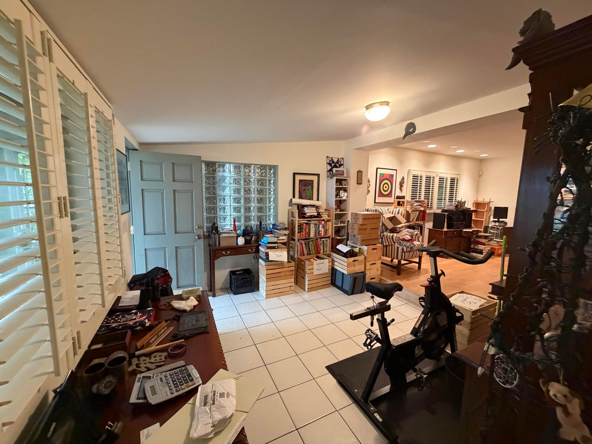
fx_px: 239
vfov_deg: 85.7
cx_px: 296
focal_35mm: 14
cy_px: 222
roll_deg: +0.0
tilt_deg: -7.1
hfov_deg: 102.1
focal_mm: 2.22
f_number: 2.2
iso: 640
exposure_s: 1/60
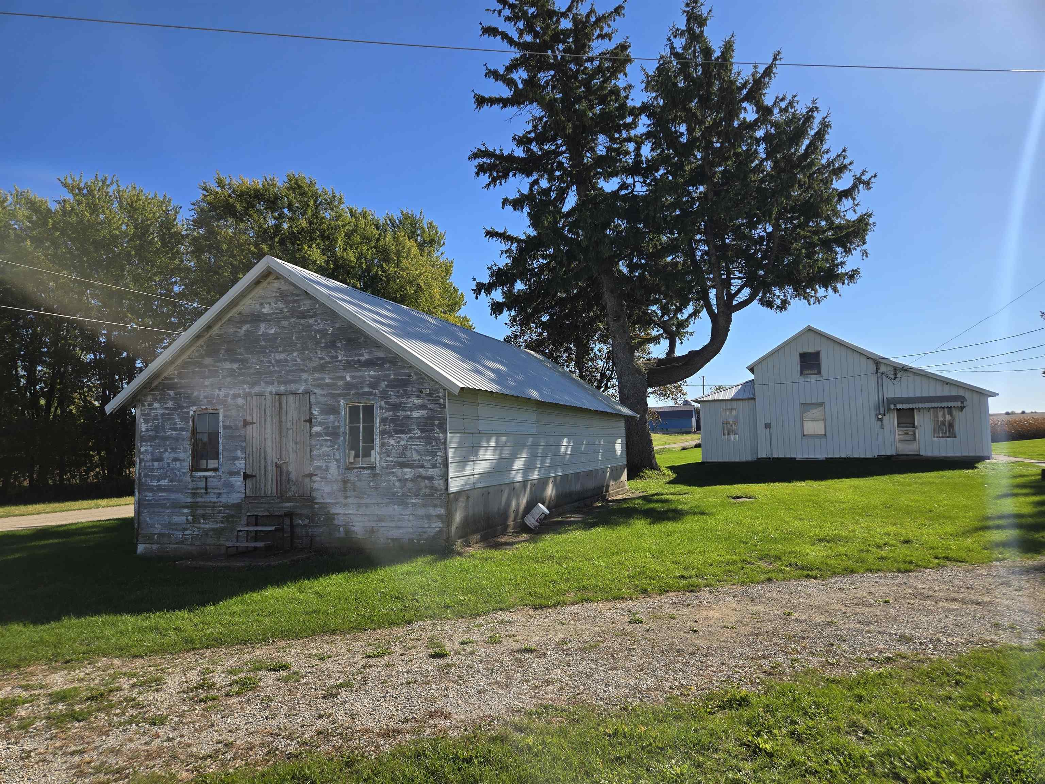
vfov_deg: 58.9
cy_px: 392
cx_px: 522
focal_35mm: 23
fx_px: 694
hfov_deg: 73.9
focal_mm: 5.4
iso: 25
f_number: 1.8
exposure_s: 1/1839
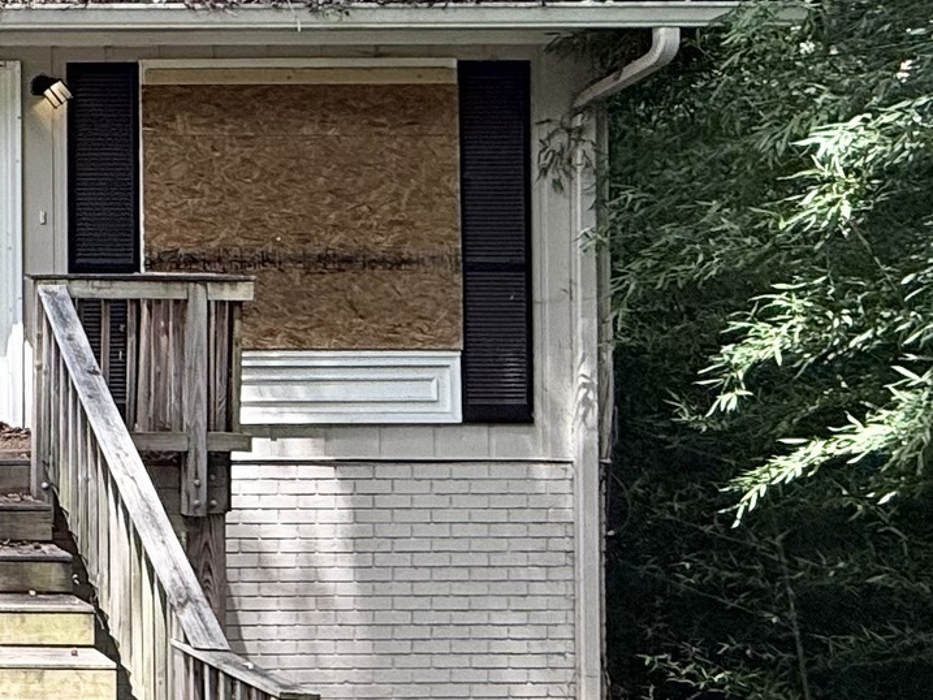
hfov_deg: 24.3
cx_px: -505
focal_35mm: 60
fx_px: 1617
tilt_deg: +2.3
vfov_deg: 24.3
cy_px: 250
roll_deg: -1.2
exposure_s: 1/421
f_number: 2.2
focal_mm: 2.22
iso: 50
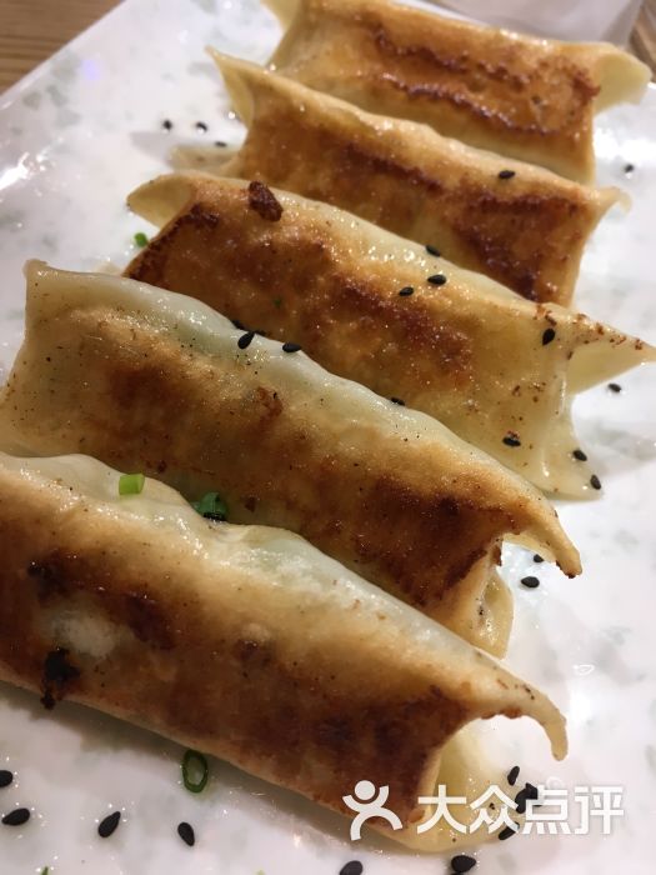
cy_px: 438
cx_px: 328
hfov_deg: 48.2
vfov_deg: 61.7
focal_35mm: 29
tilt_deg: -52.8
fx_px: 733
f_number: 2.2
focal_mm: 4.15
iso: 25
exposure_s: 1/33
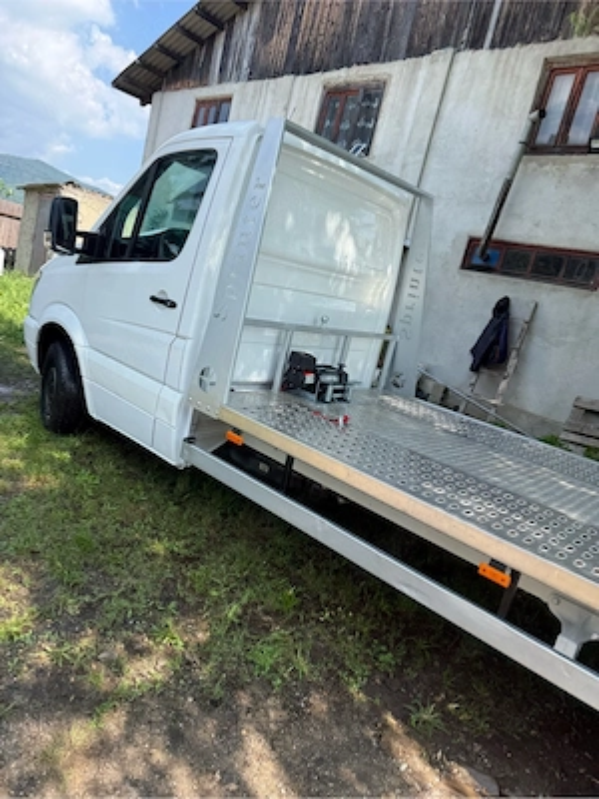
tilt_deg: -7.2
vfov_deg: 71.6
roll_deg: -15.9
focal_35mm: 24
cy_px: 400
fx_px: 554
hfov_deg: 56.8
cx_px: 300
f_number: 1.78
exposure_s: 1/1727
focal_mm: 6.76
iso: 80
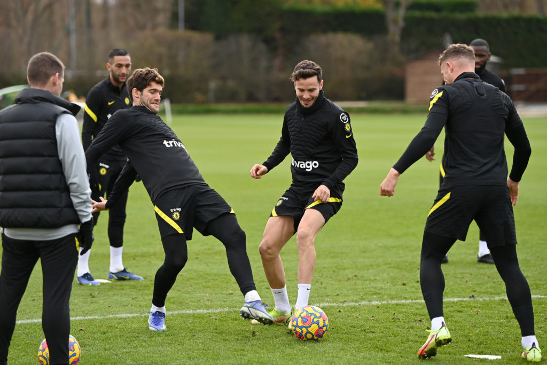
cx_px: 274
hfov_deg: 13.7
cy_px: 182
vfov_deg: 9.2
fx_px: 2279
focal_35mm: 150
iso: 1000
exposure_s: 1/2000
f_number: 3.5
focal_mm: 150
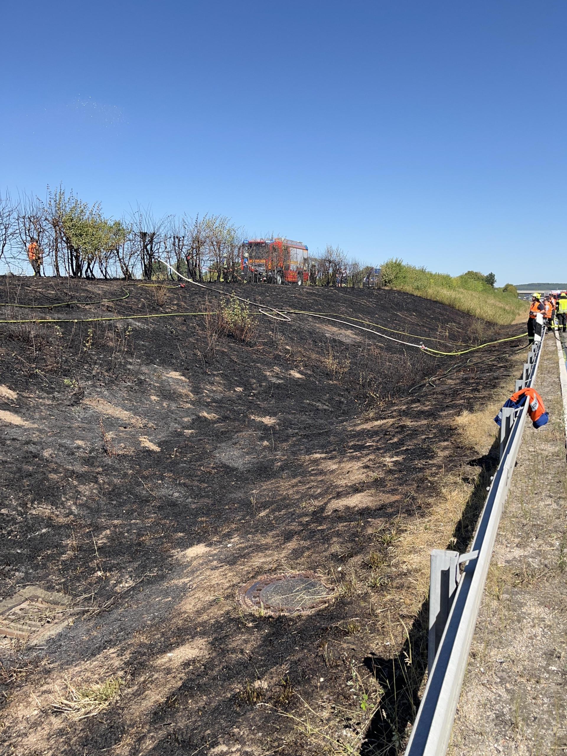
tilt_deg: -9.5
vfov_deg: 67.3
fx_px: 568
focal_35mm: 26
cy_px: 378
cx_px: 284
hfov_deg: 53.1
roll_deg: +1.1
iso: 50
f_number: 1.6
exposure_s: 1/2358
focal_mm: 5.1
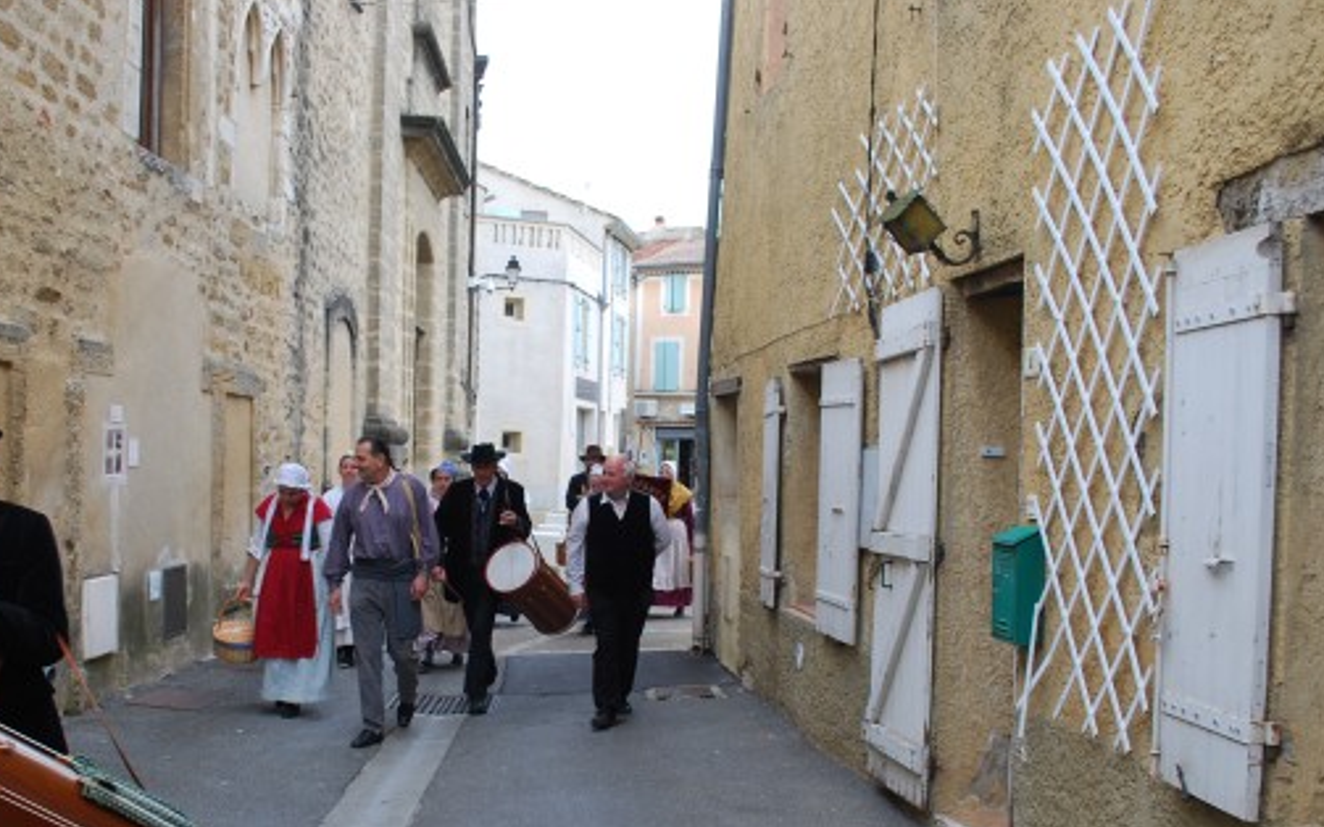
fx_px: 1407
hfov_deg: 50.2
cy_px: 533
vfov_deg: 32.5
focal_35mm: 39
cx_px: 550
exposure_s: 1/125
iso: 200
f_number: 5.6
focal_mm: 20
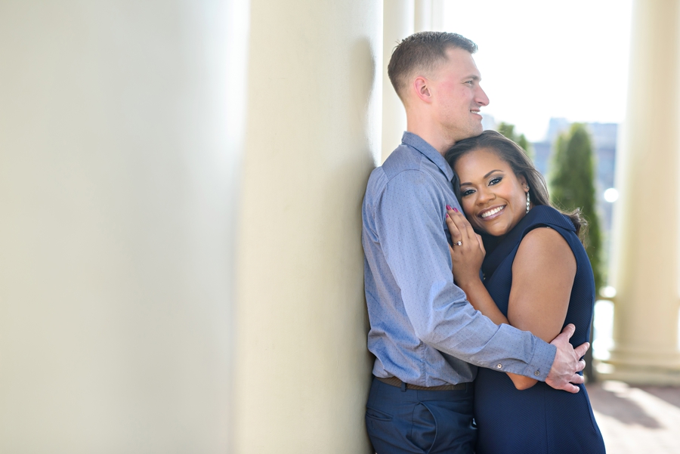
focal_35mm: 85
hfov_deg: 23.9
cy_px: 227
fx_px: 1606
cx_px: 340
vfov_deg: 16.1
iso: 500
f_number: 2.8
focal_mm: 85
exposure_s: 1/1250
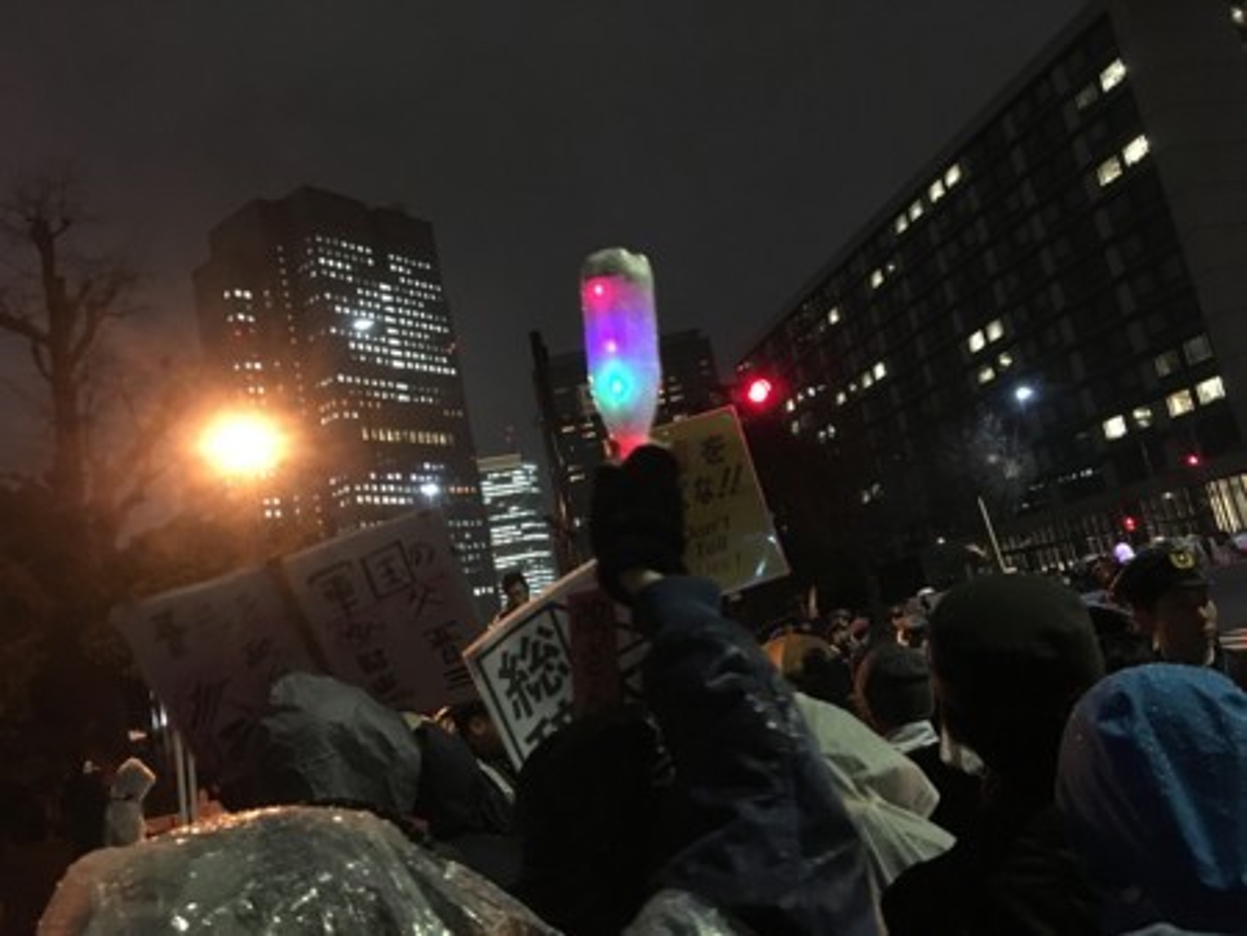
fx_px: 1045
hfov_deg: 61.6
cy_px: 468
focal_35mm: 29
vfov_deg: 48.3
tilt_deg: +11.5
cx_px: 624
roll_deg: +11.5
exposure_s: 1/15
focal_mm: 4.15
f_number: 2.2
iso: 250
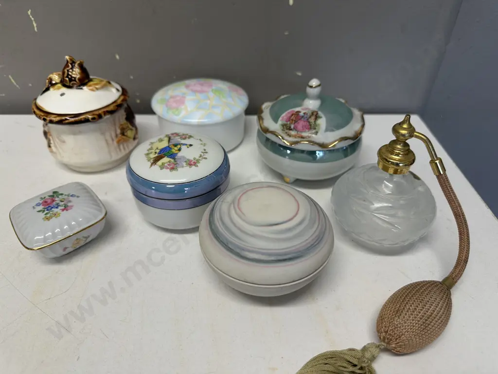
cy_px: 187
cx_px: 249
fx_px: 345
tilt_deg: -37.5
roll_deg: -0.8
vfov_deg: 56.8
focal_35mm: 24
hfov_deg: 71.6
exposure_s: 1/100
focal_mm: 6.86
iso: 80
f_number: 1.78
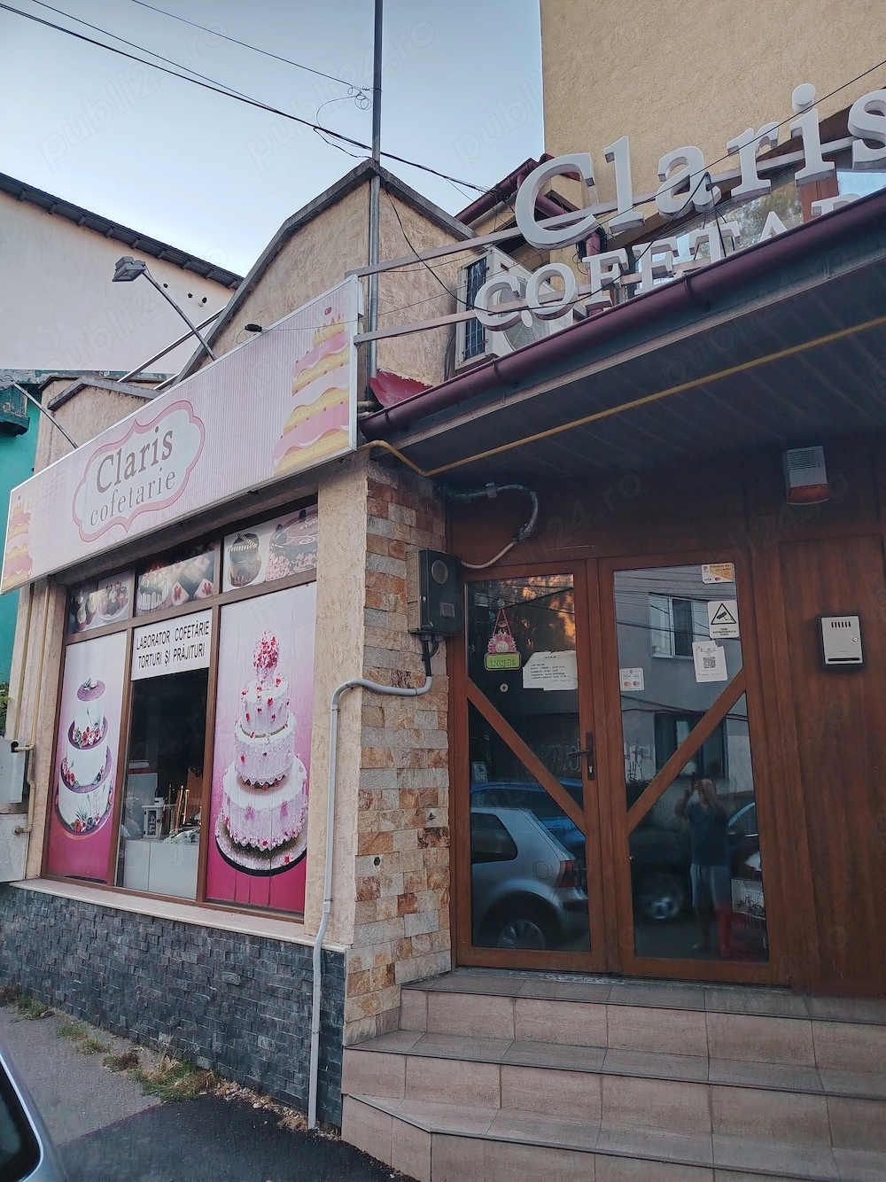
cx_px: 443
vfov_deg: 71.6
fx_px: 819
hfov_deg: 56.8
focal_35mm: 24
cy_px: 591
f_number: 1.75
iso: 100
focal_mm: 5.25
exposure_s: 1/102
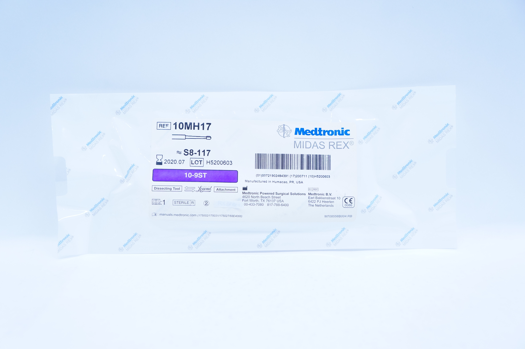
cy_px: 174
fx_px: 590
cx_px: 262
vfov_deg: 32.9
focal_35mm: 40
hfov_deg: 48.0
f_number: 4.5
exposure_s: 1/200
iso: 800
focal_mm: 27
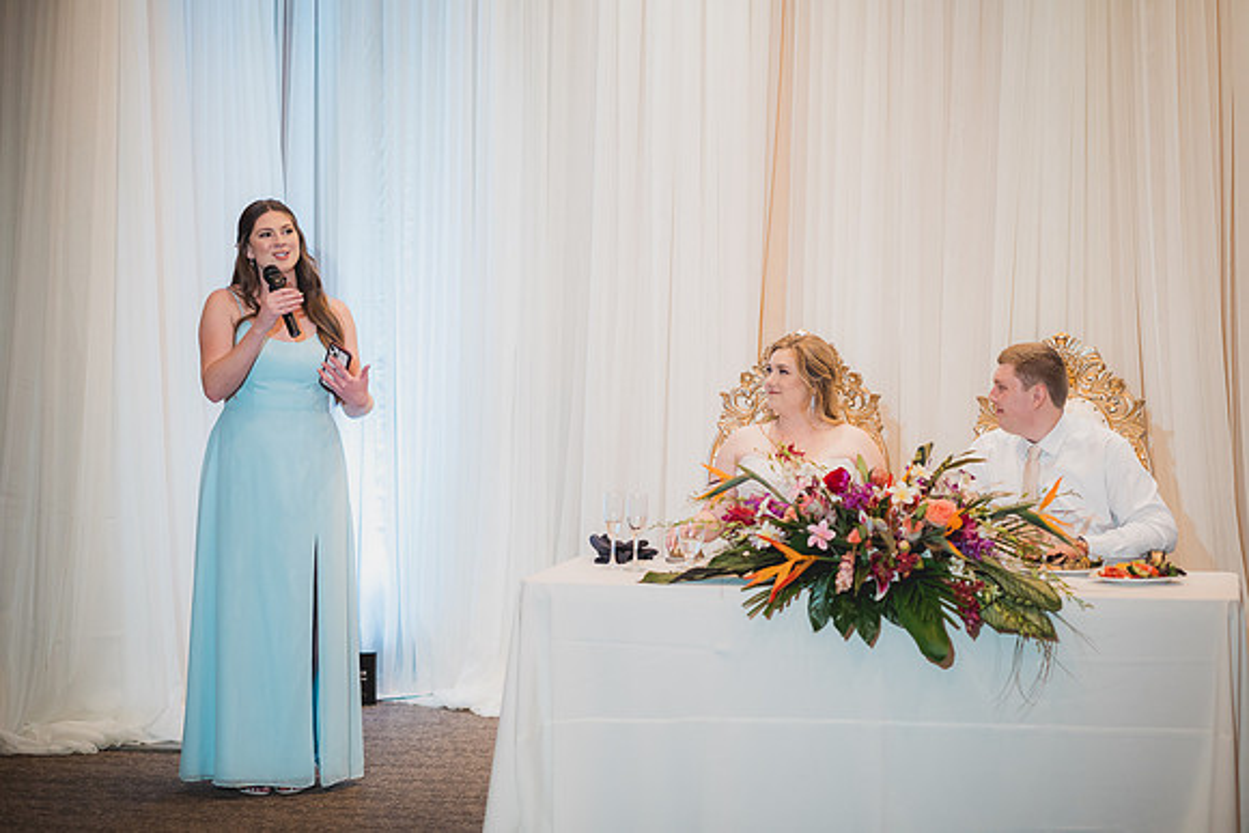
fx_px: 2950
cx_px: 624
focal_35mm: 85
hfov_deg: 23.9
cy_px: 416
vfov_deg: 16.1
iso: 1250
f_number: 2.2
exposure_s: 1/320
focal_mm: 85
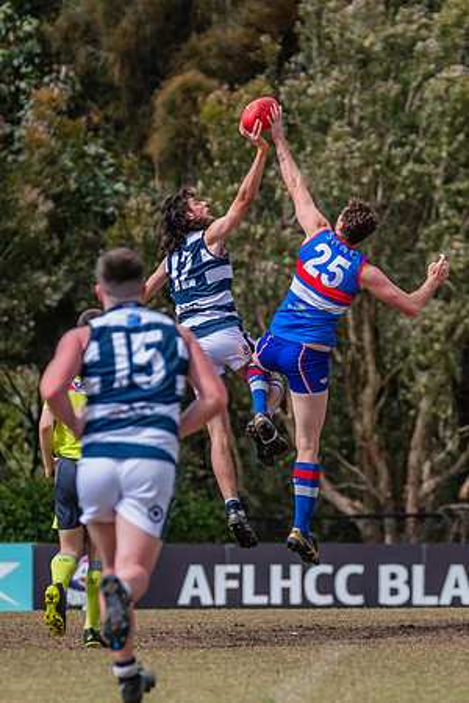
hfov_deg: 2.6
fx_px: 10206
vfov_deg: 3.9
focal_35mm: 522
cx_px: 347
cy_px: 334
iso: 800
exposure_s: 1/1600
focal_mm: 330
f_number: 6.3
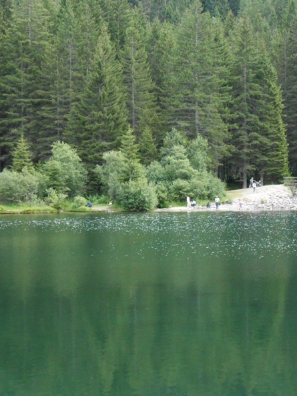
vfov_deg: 20.2
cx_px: 171
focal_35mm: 97
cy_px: 197
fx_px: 1110
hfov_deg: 15.2
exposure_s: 1/160
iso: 400
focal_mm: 12.8
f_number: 6
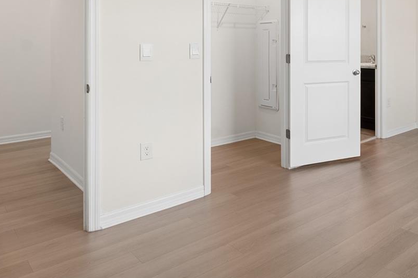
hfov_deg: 54.5
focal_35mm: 30
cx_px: 371
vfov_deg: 41.2
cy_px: 45
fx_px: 348
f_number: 7.1
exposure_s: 1/5
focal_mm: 10
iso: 100
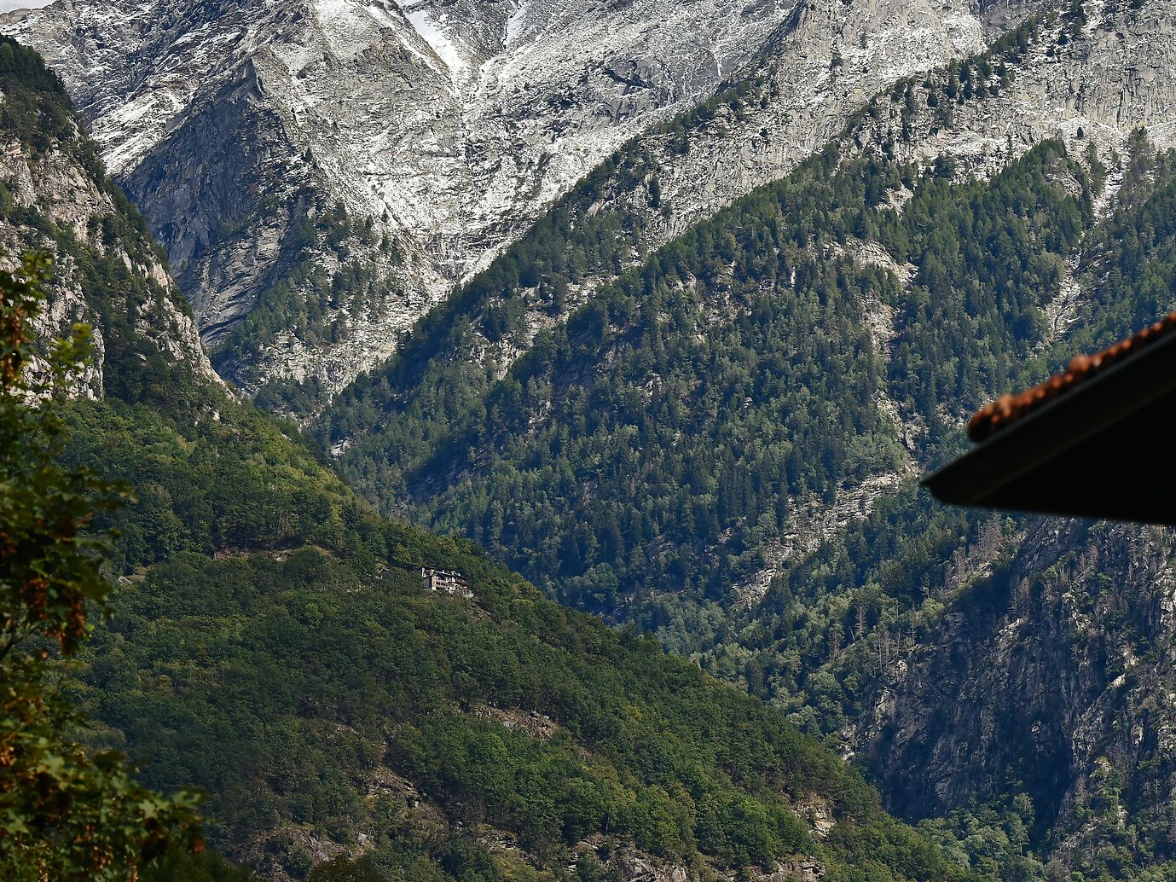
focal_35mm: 226
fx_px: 7677
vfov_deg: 6.6
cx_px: 743
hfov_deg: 8.8
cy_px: 270
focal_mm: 135
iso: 200
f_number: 7.1
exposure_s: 1/1000
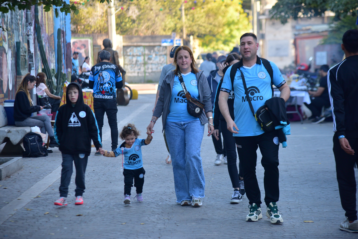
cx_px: 179
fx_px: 1193
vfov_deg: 11.4
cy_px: 120
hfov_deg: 17.1
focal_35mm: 120
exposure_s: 1/640
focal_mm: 120
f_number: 4
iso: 800
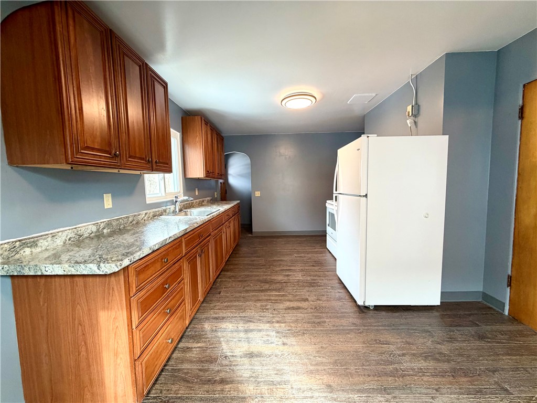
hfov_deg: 102.1
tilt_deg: -5.2
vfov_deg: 85.7
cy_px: 202
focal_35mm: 14
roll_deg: +1.5
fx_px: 217
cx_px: 268
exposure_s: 1/60
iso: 250
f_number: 2.2
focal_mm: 2.22
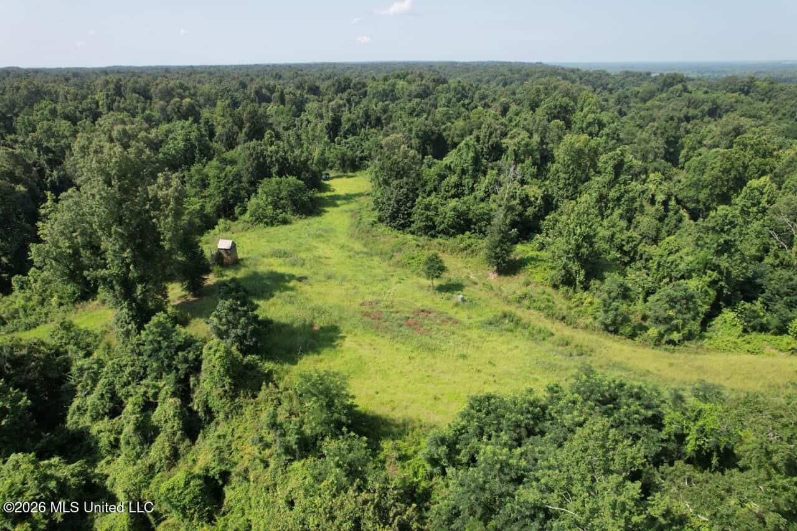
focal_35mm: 22
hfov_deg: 78.6
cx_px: 398
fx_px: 487
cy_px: 266
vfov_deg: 57.2
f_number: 2.8
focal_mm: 8.4
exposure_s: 1/1250
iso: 120
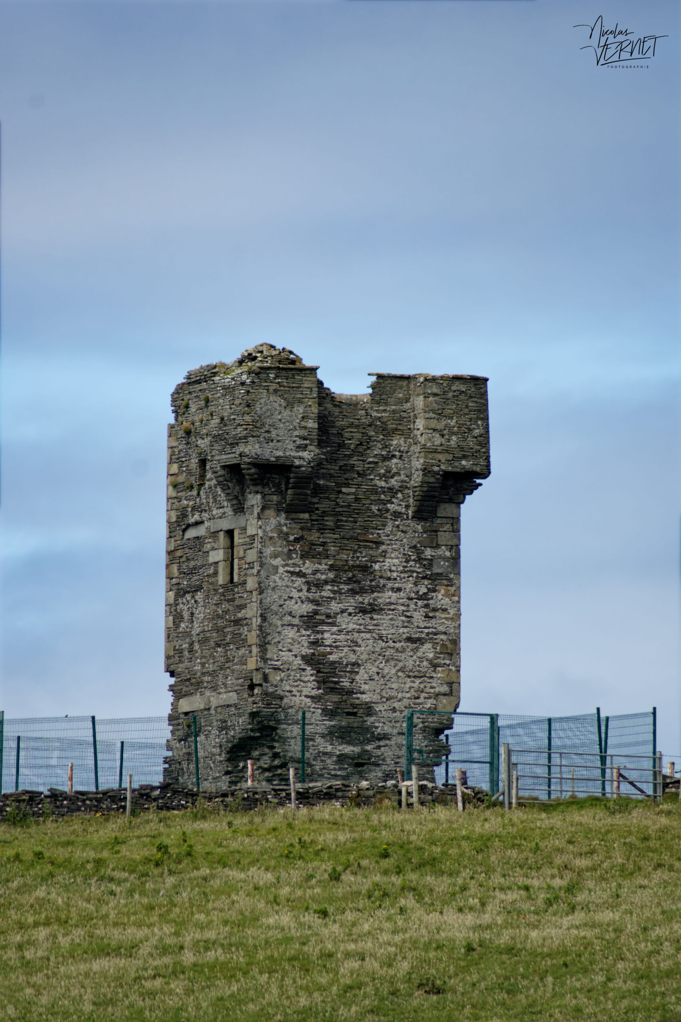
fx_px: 12771
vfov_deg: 4.6
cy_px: 511
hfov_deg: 3.1
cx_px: 340
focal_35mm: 450
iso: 800
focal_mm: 300
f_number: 7.1
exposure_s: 1/3200
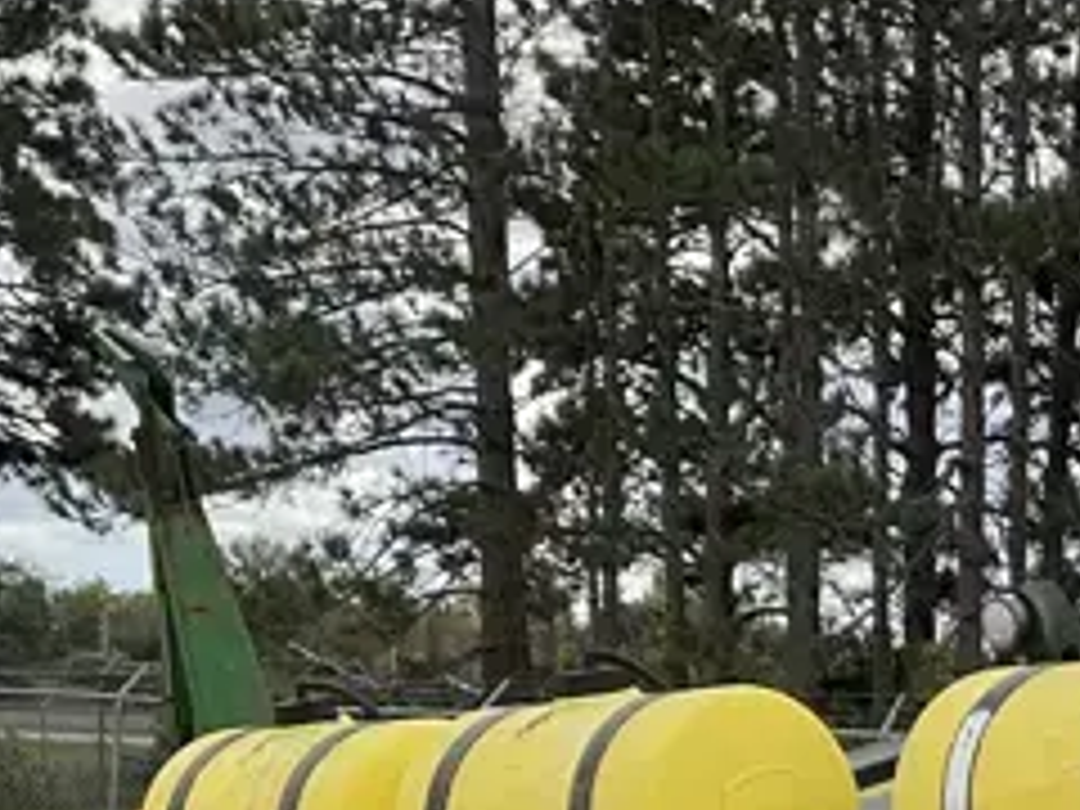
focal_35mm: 116
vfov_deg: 12.4
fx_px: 3619
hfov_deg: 16.2
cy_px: 1012
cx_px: 1350
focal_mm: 3
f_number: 1.8
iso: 25
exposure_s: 1/898
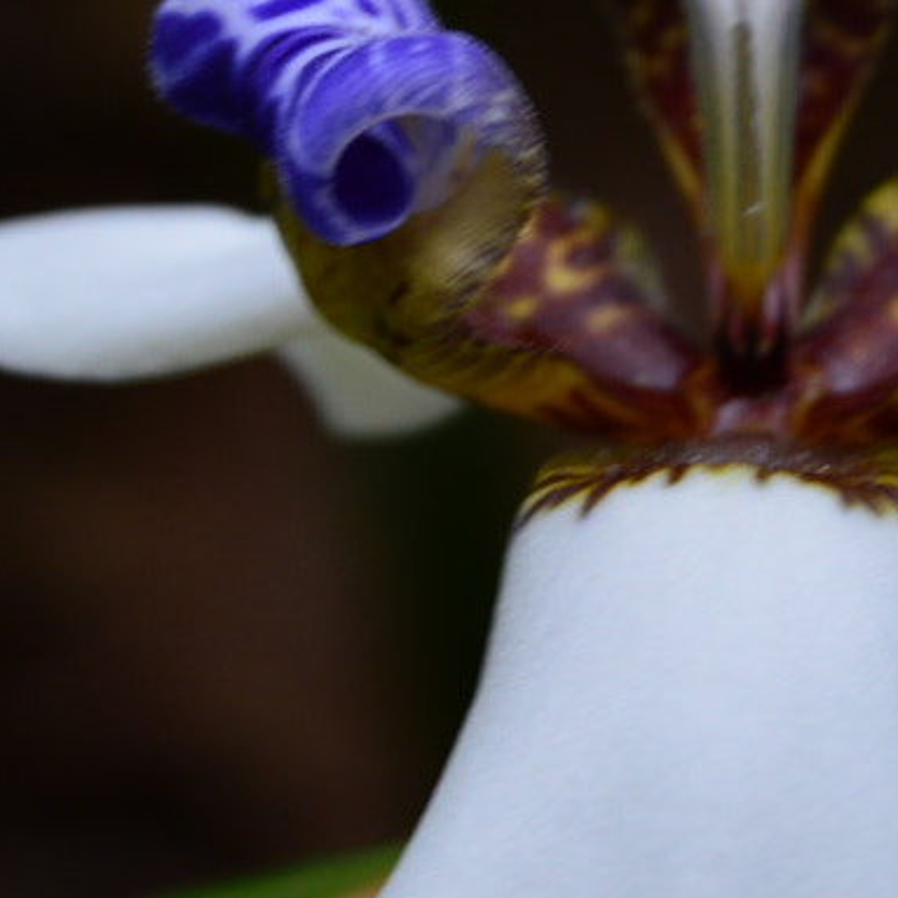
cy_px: 192
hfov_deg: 6.0
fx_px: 8593
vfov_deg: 6.0
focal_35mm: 293
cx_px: 701
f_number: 5.6
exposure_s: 1/50
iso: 180
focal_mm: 55
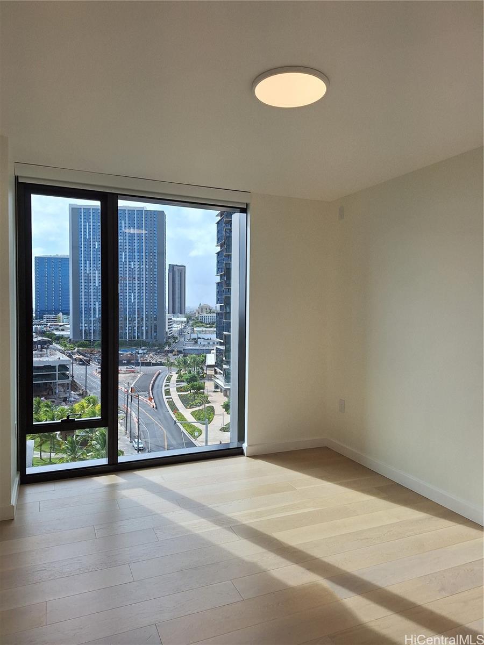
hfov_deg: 58.9
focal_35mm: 23
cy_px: 322
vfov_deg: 73.9
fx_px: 429
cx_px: 242
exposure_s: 1/1143
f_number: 1.8
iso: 40
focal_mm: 5.54
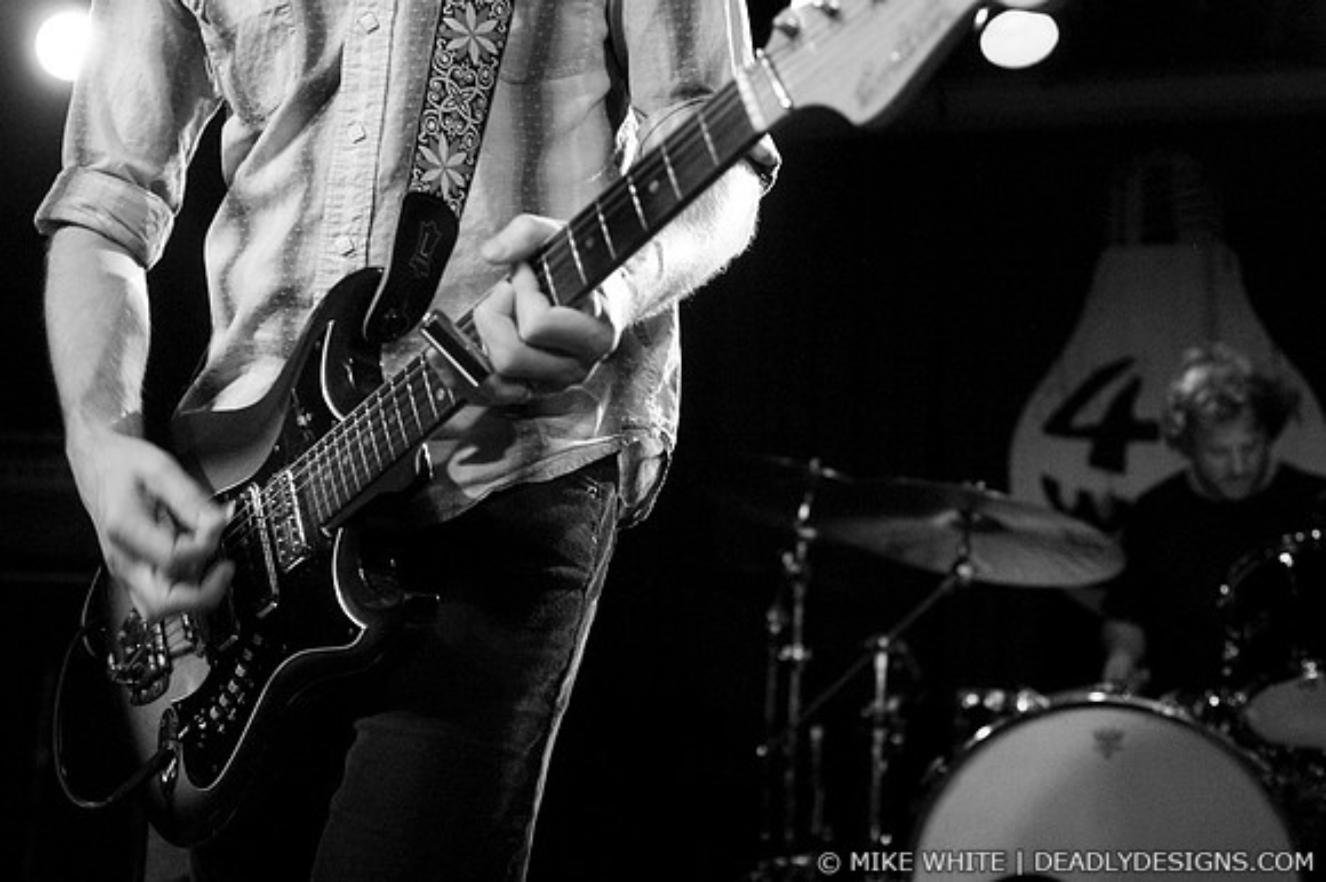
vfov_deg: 22.6
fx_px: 2209
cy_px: 441
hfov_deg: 33.4
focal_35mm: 60
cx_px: 663
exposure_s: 1/60
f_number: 3.2
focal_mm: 40
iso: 800
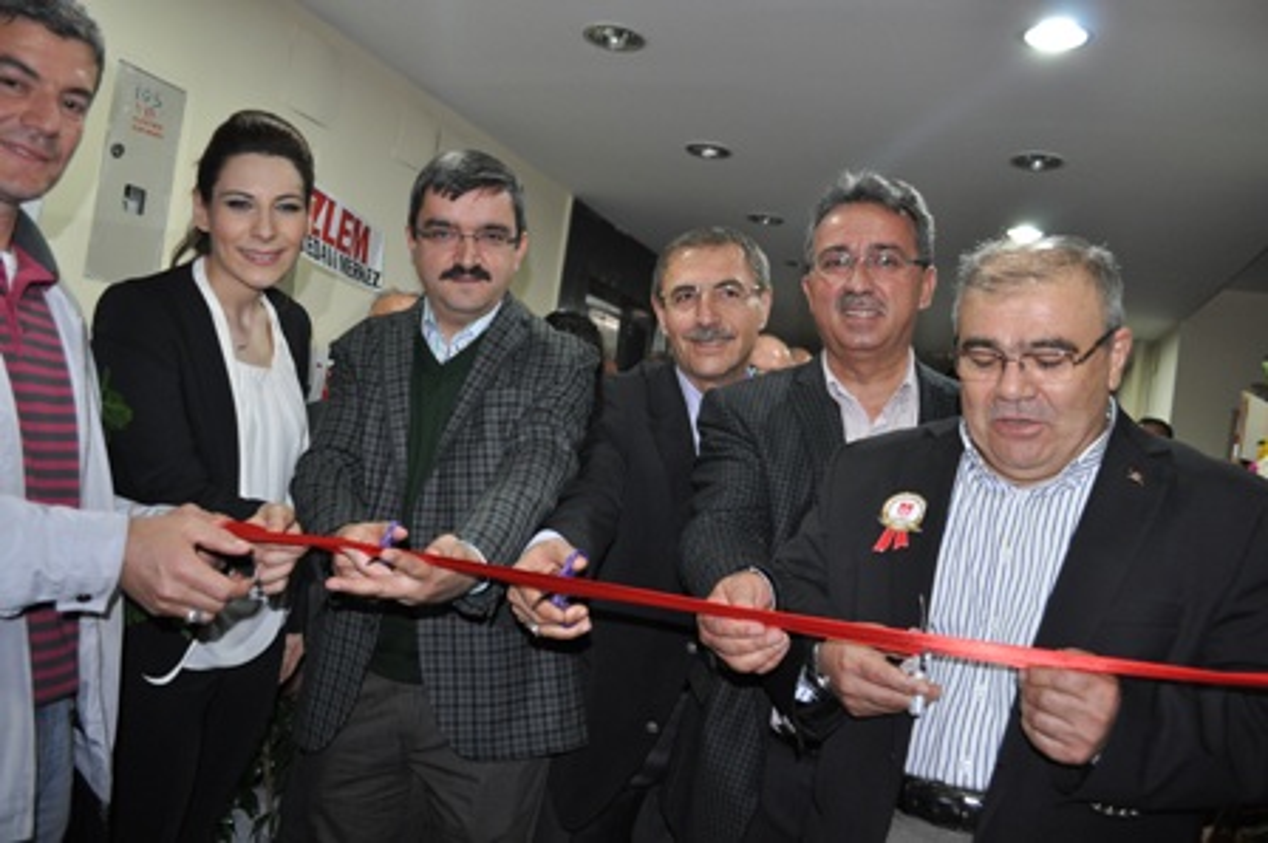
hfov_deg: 67.4
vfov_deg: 47.9
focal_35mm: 27
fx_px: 950
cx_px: 634
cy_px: 422
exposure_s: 1/60
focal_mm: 18
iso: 800
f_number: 3.5
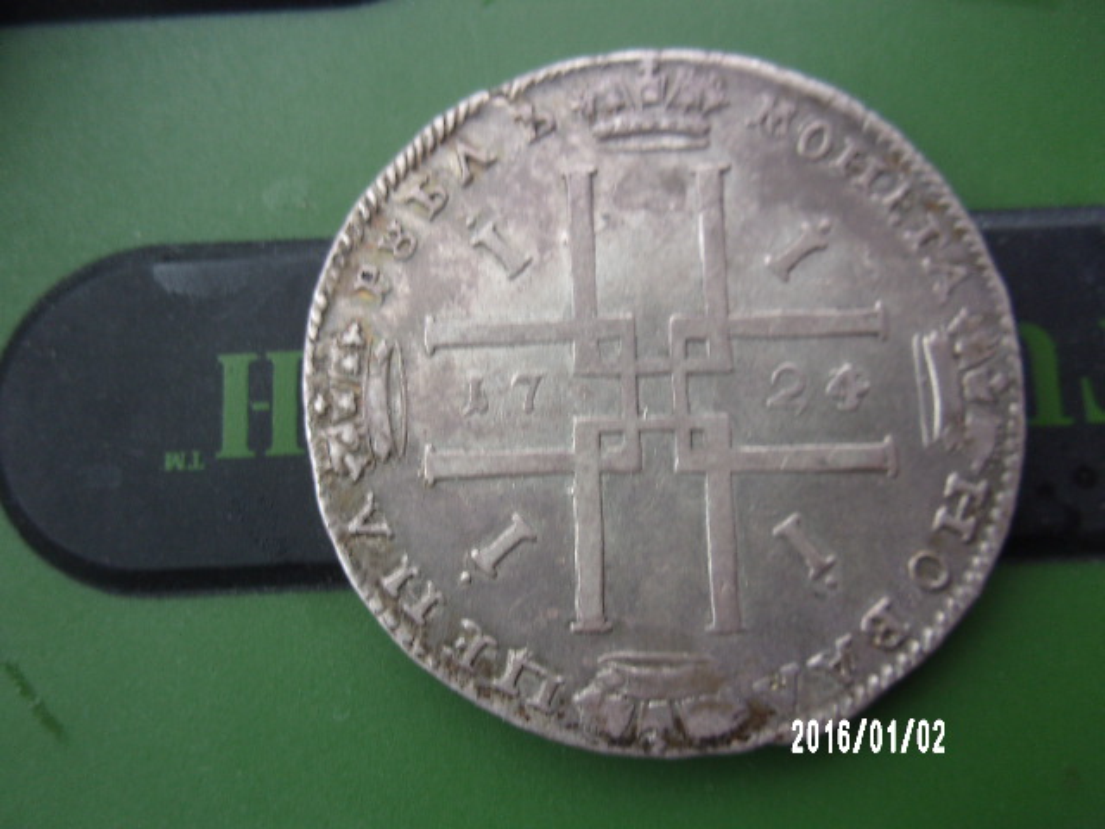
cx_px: 552
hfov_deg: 63.4
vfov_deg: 49.7
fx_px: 894
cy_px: 414
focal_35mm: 28
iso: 80
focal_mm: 5.1
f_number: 3.9
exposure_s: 1/50
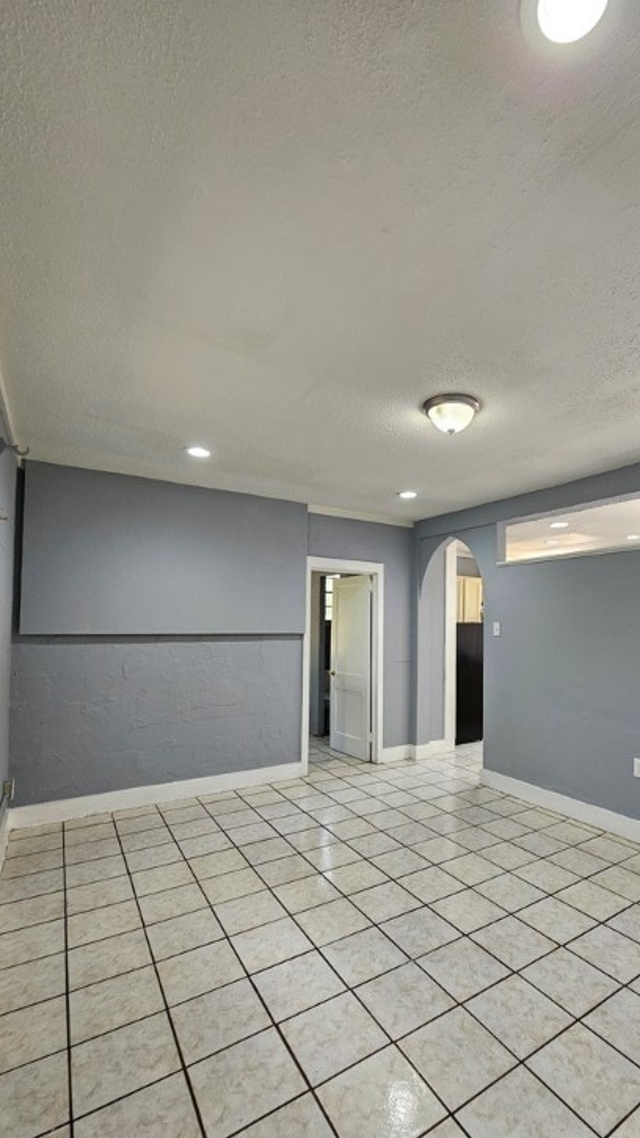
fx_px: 452
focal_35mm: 15
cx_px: 402
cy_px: 600
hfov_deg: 69.4
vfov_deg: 102.9
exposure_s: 1/60
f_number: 2.2
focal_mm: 2.2
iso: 160
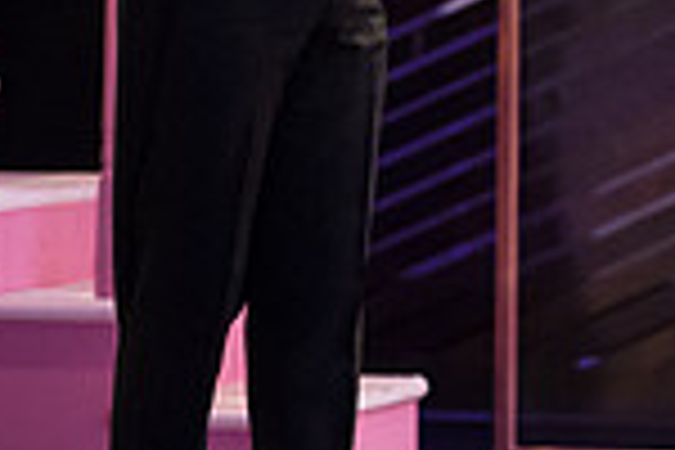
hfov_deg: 3.0
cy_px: -16
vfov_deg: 2.0
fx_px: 13086
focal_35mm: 698
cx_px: 734
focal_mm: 180
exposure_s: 1/320
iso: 4000
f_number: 3.2
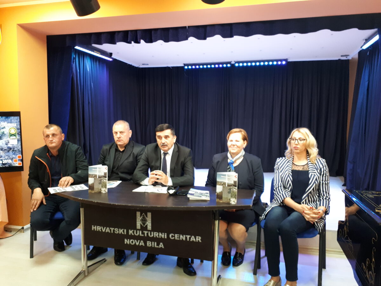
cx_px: 190
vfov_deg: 51.4
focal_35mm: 27
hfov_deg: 65.3
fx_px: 297
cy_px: 143
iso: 200
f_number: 1.9
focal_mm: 3.6
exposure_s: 1/17
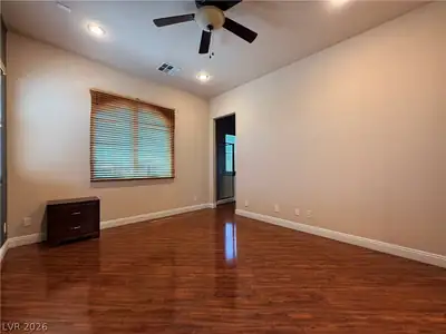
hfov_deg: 102.1
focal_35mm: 14
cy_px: 167
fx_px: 180
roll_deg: +0.7
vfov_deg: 85.7
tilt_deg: +0.1
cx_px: 223
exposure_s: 1/120
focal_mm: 2.22
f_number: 2.2
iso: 200
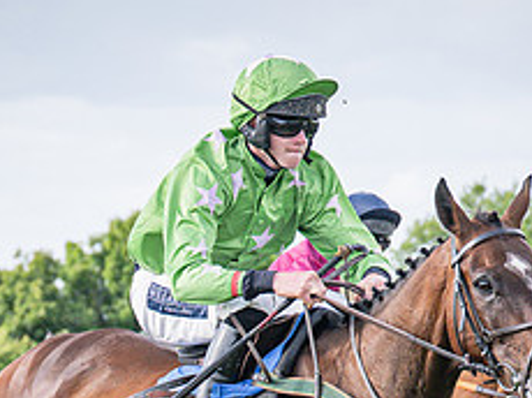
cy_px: 562
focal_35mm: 348
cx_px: 54
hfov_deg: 5.7
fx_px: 5343
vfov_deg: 4.2
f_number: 4
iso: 400
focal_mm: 70
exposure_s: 1/1250
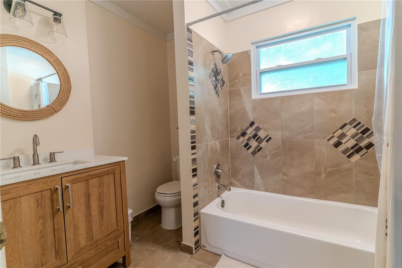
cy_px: 134
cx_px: 201
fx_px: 190
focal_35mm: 17
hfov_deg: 93.3
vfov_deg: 70.4
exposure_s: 1/80
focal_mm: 17
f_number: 5.6
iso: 1250
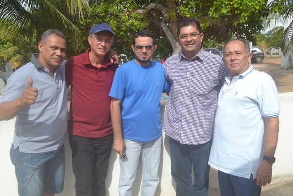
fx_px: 244
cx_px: 146
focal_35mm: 30
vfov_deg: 43.6
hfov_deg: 61.9
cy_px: 98
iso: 100
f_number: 8
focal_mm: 20
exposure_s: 1/250
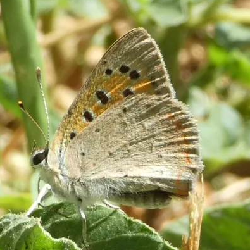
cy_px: 144
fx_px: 1838
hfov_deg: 7.8
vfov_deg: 7.8
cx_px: 101
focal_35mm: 225
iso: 100
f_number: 5.4
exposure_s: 1/80
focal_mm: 28.1
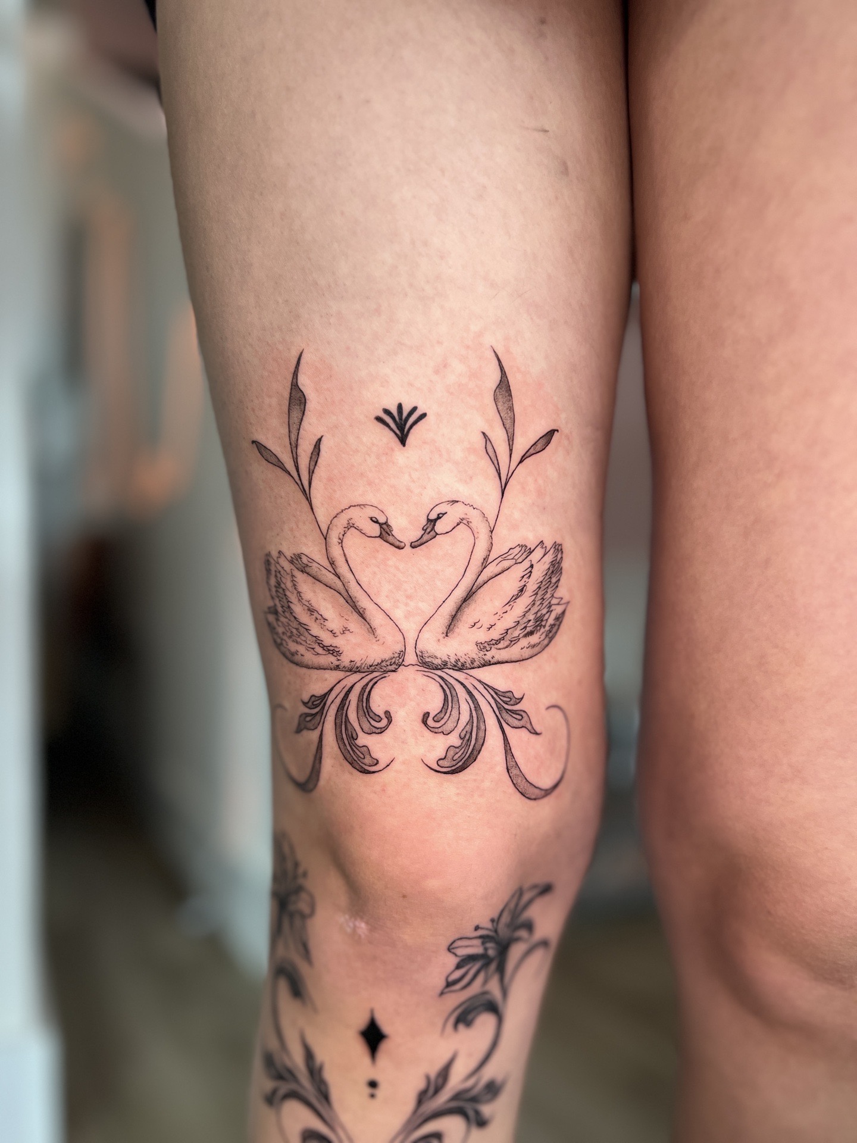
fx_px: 858
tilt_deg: -0.8
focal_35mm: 26
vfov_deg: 67.3
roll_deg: +0.3
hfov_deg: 53.1
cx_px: 428
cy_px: 572
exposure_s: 1/60
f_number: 1.5
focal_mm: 5.7
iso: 125
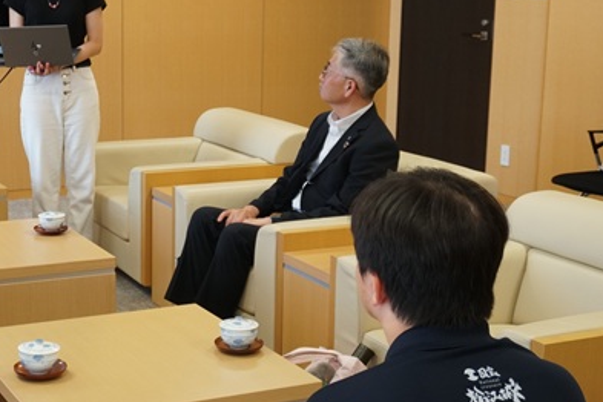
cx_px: 135
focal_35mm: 66
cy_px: 204
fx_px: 1105
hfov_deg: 29.9
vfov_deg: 20.6
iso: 640
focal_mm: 24
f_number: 4.5
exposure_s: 1/160
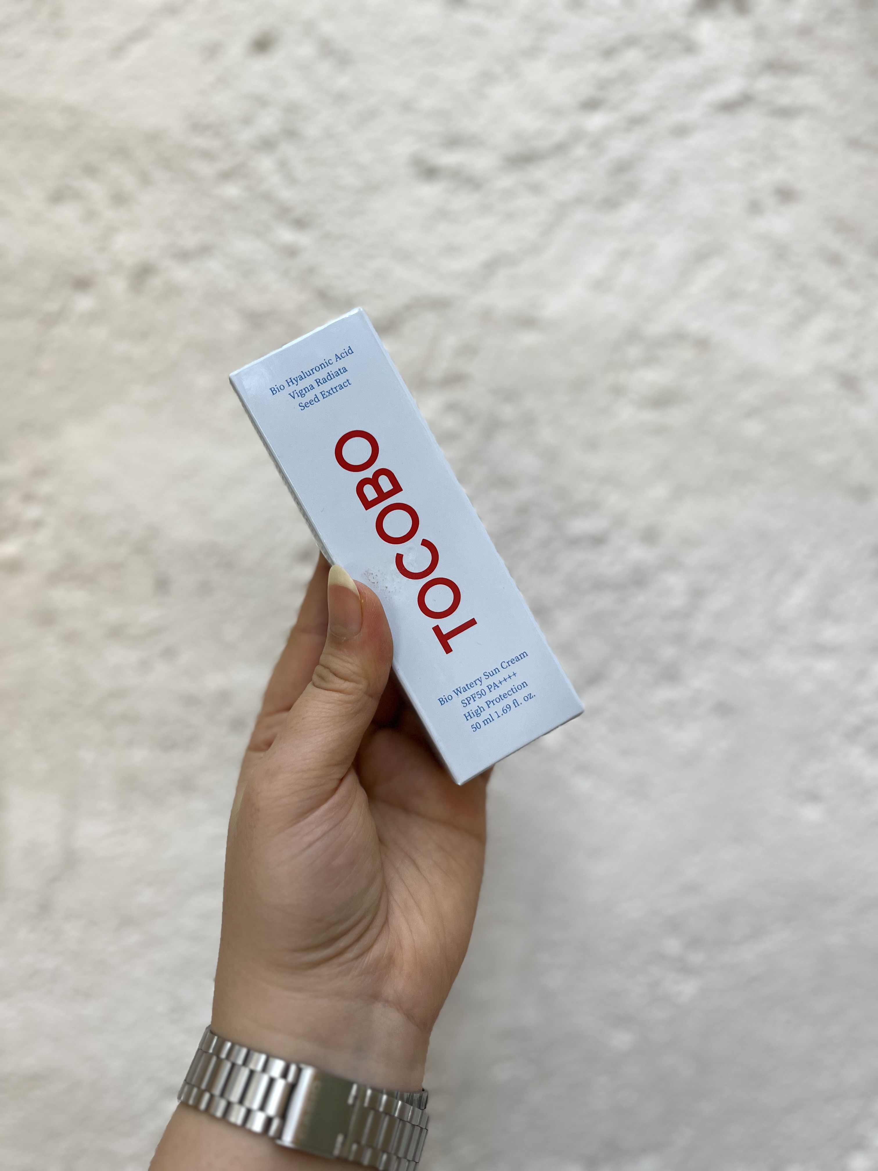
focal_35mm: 26
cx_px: 439
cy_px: 586
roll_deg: -2.7
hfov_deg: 53.1
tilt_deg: -1.2
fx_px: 879
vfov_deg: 67.3
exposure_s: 1/583
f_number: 1.6
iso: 50
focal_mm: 5.1
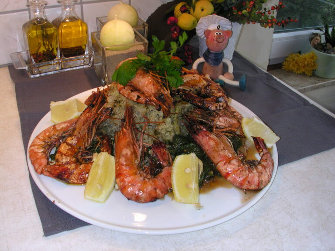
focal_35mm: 37
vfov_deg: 38.7
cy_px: 126
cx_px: 168
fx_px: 358
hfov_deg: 50.1
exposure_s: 1/30
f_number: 4.5
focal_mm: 5.6
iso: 100
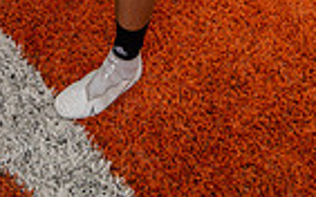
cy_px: -257
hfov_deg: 26.0
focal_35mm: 78
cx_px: 58
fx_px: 671
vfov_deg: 13.1
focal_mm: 24
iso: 100
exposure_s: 1/160
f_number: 8
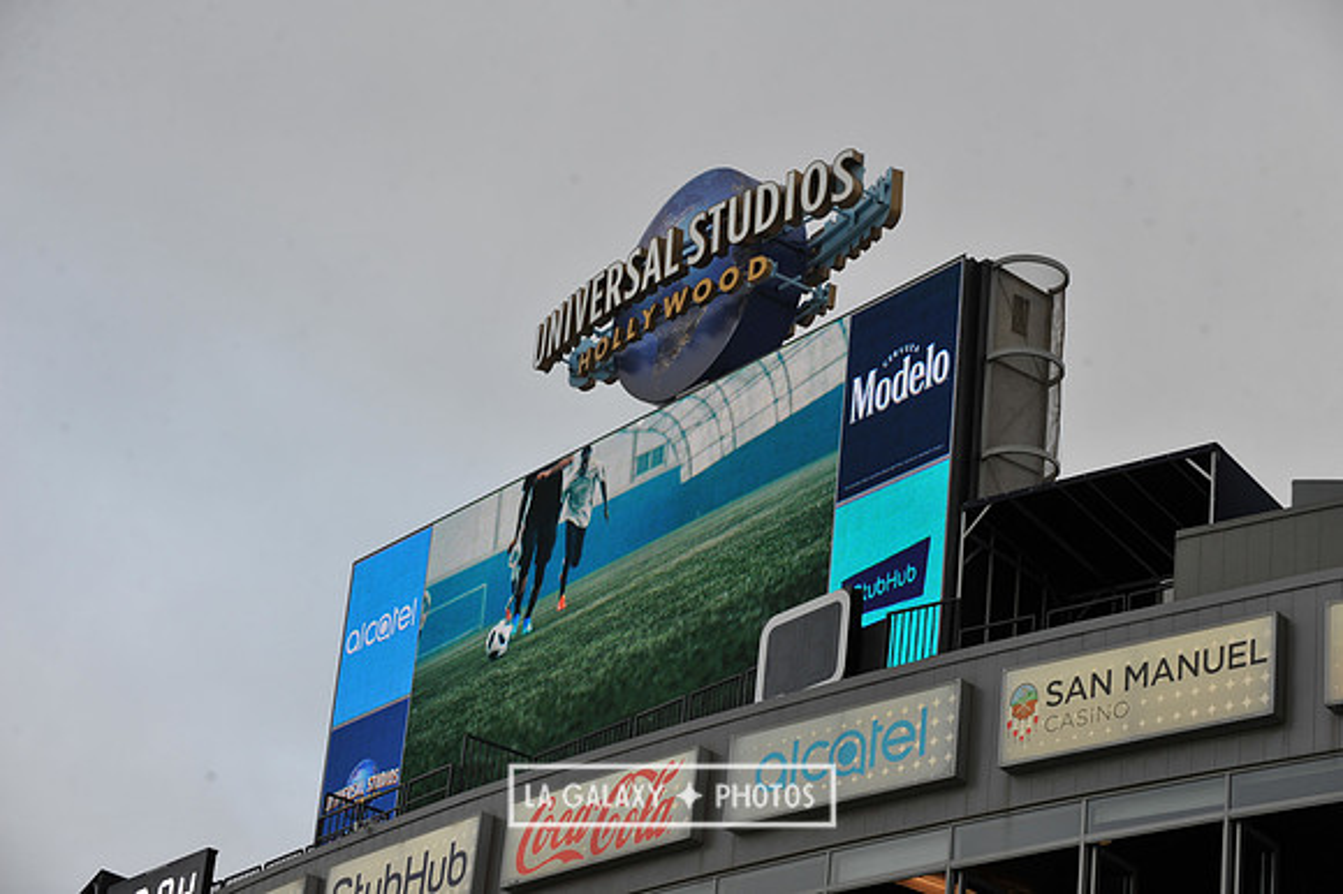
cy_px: 447
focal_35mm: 95
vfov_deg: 14.4
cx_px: 672
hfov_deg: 21.5
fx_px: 3542
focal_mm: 95
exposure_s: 1/200
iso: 400
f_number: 7.1
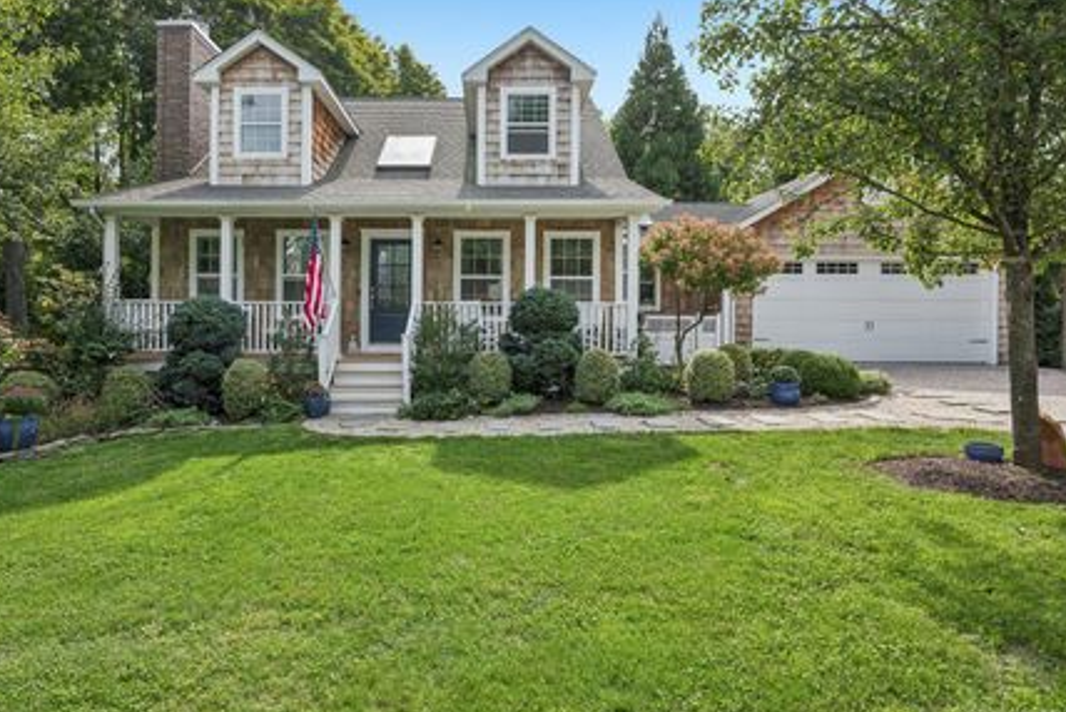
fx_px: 640
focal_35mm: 22
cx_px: 466
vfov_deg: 58.1
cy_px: 317
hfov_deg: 79.3
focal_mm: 18.5
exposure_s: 1/125
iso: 160
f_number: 9
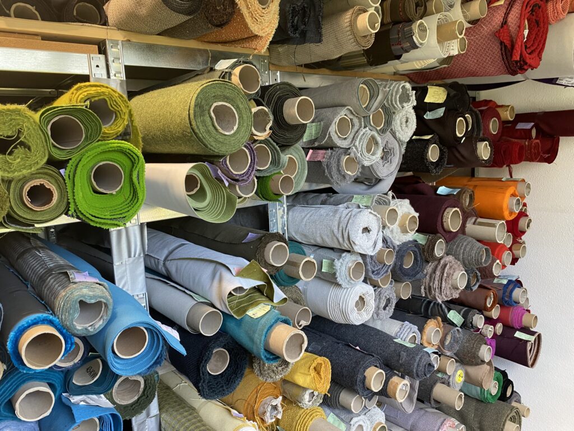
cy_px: 216
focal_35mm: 26
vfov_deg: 53.1
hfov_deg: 67.3
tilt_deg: -8.4
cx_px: 287
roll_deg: +3.0
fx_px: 431
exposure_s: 1/60
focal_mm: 4.25
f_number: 1.8
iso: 160
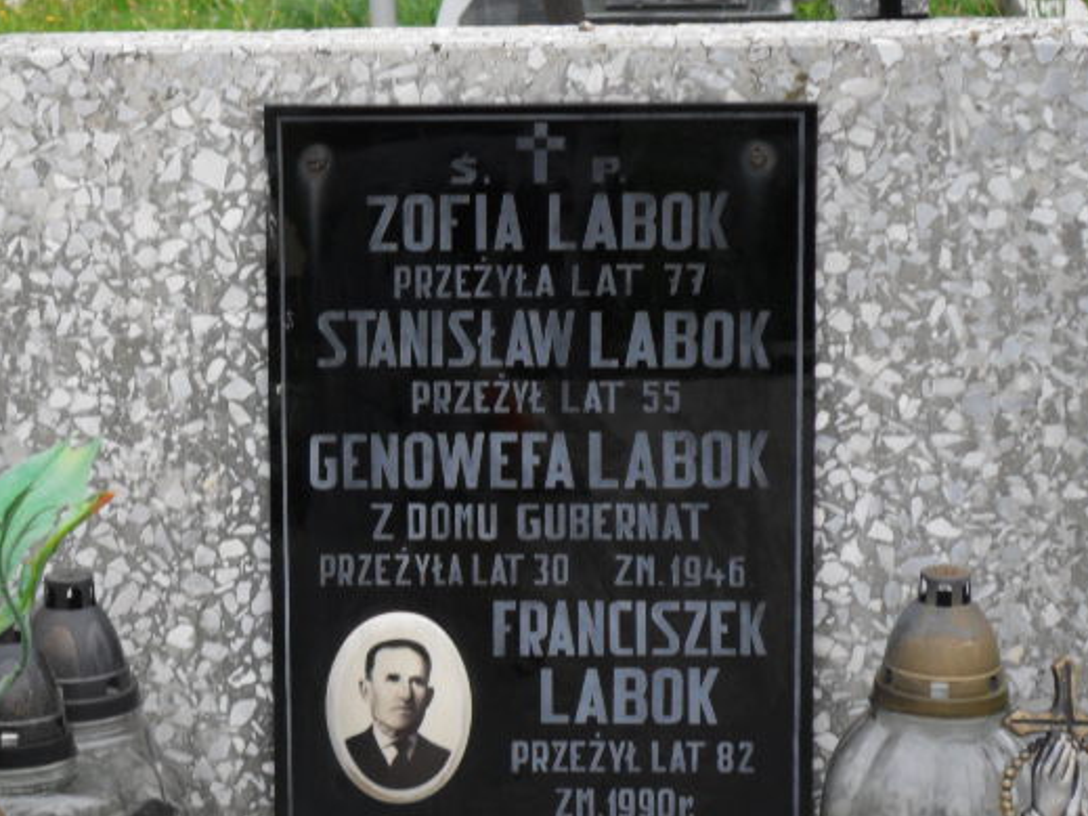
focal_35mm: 146
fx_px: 4588
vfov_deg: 10.1
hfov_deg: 13.5
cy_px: 229
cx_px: 281
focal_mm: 13.2
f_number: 3.9
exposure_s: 1/90
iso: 100
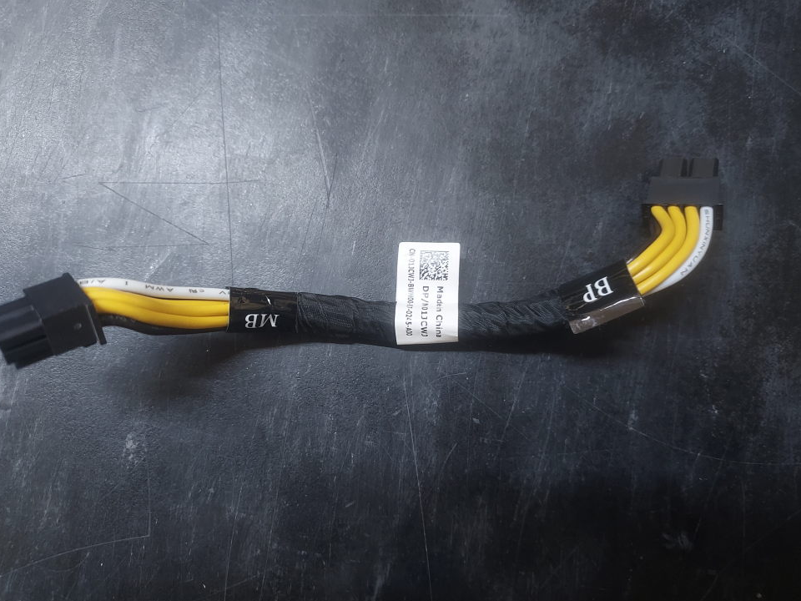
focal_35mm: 25
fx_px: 578
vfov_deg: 54.9
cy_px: 292
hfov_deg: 69.4
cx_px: 395
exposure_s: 1/30
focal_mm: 4.6
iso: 320
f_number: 1.8
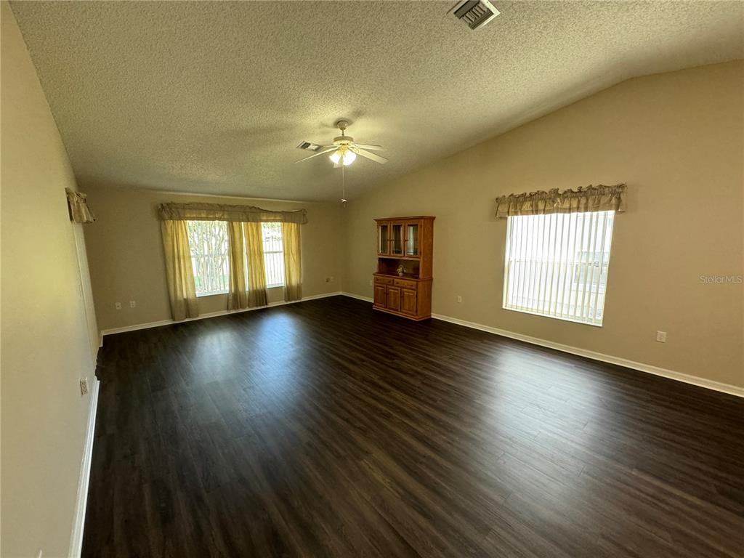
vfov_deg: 85.7
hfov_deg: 102.1
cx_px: 372
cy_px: 279
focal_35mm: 14
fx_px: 301
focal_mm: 2.22
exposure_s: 1/120
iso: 250
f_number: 2.2
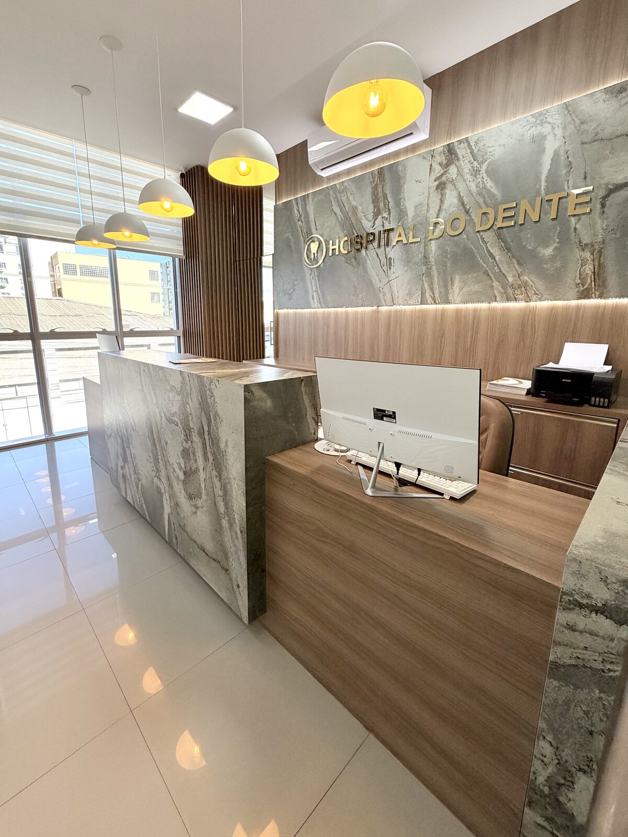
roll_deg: -0.4
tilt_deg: -10.8
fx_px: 339
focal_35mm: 14
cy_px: 418
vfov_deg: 102.1
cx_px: 314
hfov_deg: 85.7
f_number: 2.2
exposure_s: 1/120
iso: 125
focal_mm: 2.22
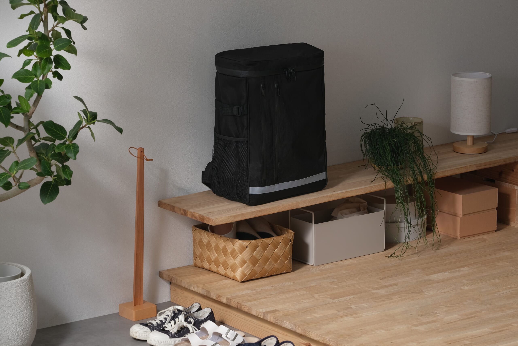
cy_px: 173
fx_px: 1741
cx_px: 259
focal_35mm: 121
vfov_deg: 11.3
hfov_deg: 16.9
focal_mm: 80.4
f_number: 8
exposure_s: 1/80
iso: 160
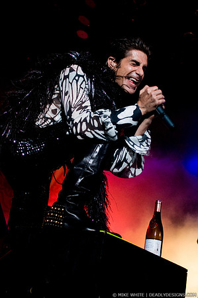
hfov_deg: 25.7
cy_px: 149
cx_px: 99
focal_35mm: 52
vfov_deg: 37.9
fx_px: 434
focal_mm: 35
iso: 800
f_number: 3.5
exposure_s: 1/200
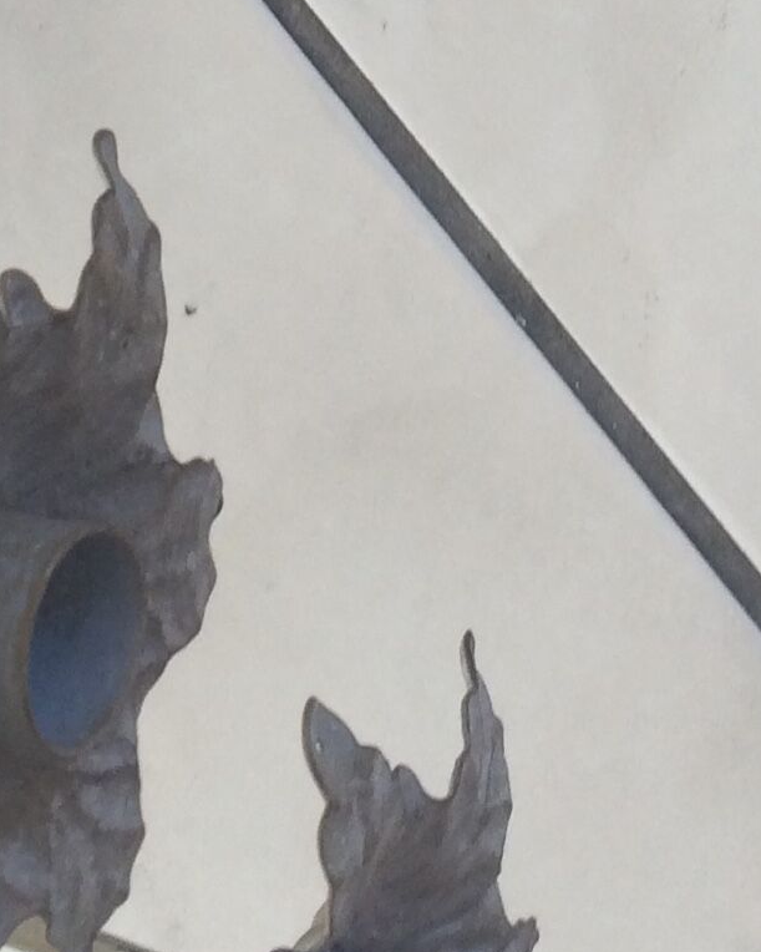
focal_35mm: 121
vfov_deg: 14.8
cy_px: -467
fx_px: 3407
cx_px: 344
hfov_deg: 12.7
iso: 32
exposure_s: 1/100
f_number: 2.2
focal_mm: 4.15
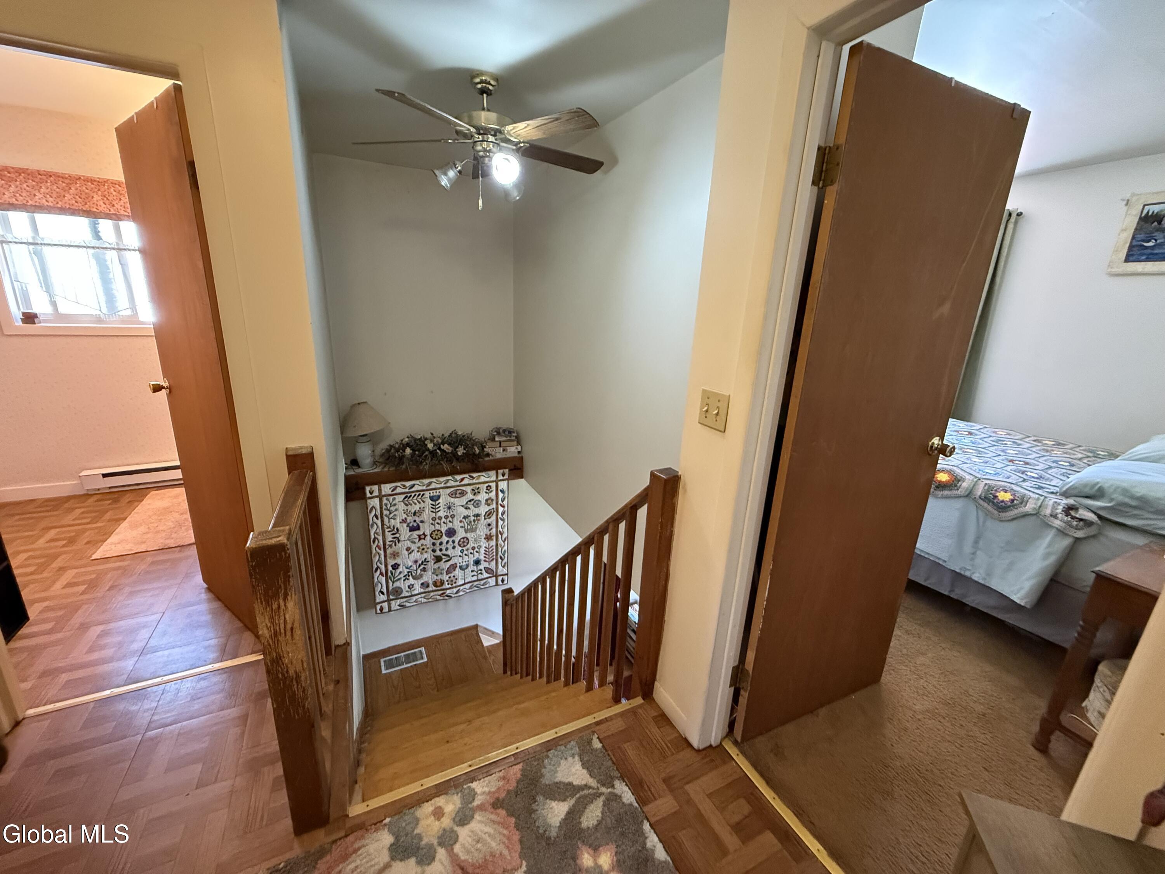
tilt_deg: -14.7
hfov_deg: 102.1
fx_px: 471
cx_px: 582
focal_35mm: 14
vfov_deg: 85.7
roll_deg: -2.1
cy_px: 437
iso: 800
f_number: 2.2
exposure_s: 1/60
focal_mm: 2.22
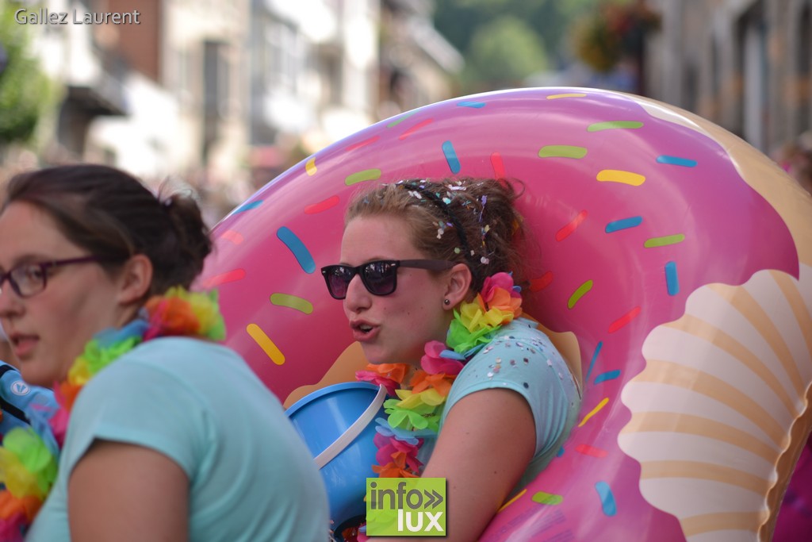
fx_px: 3316
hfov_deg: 14.0
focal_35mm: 147
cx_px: 406
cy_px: 271
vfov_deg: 9.3
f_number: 2.8
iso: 100
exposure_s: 1/500
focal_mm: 98
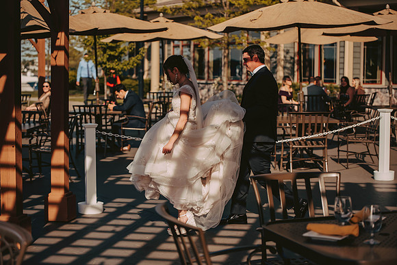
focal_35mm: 70
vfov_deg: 19.5
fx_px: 772
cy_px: 132
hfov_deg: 28.8
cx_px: 198
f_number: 2.8
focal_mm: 70
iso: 500
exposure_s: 1/4000
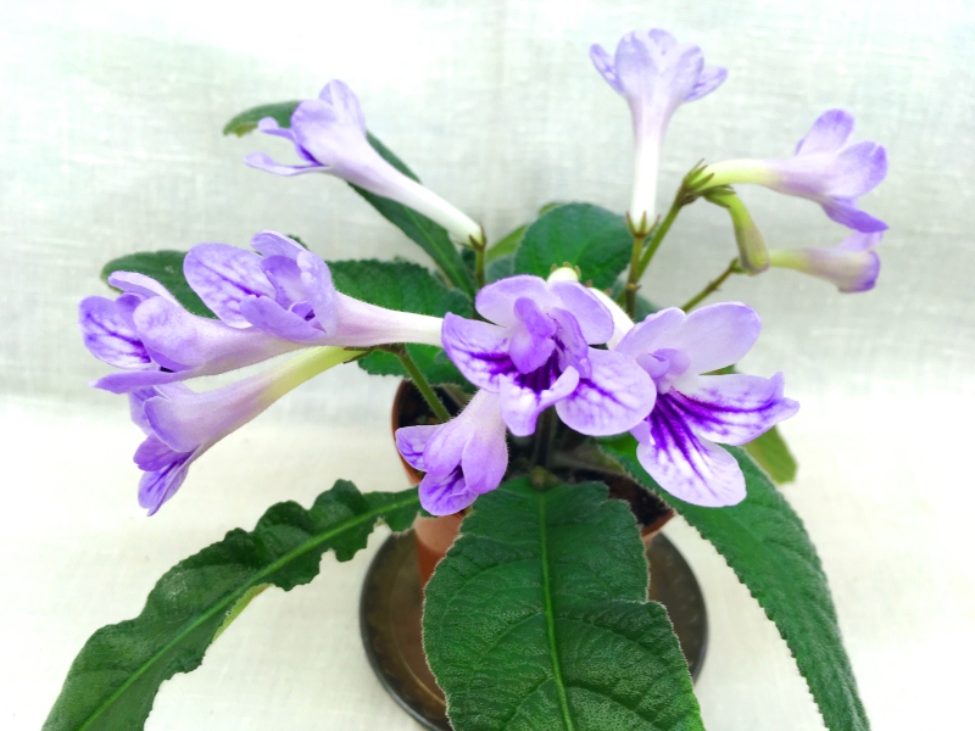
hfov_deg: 61.7
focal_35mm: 29
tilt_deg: -33.0
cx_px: 488
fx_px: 817
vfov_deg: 48.2
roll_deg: -0.8
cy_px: 366
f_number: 2.2
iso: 25
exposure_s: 1/50
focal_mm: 4.15
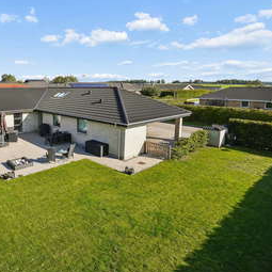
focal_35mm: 21
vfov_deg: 72.1
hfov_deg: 68.6
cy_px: 138
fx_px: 187
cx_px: 77
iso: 200
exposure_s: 1/800
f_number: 8
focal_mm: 10
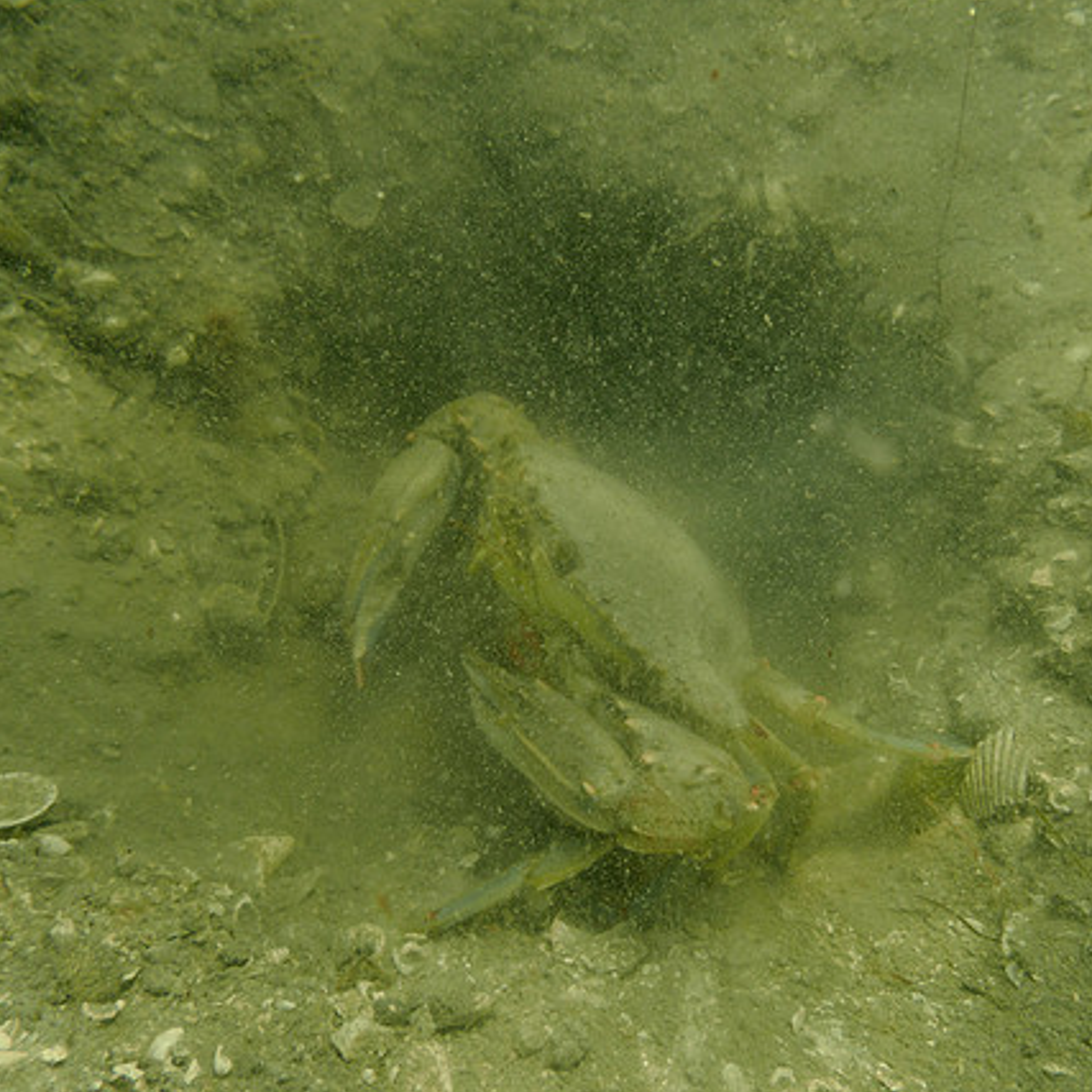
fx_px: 1071
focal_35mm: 30
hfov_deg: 53.9
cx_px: 611
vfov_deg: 54.0
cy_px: 543
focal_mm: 4.5
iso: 100
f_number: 2.8
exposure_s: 1/800
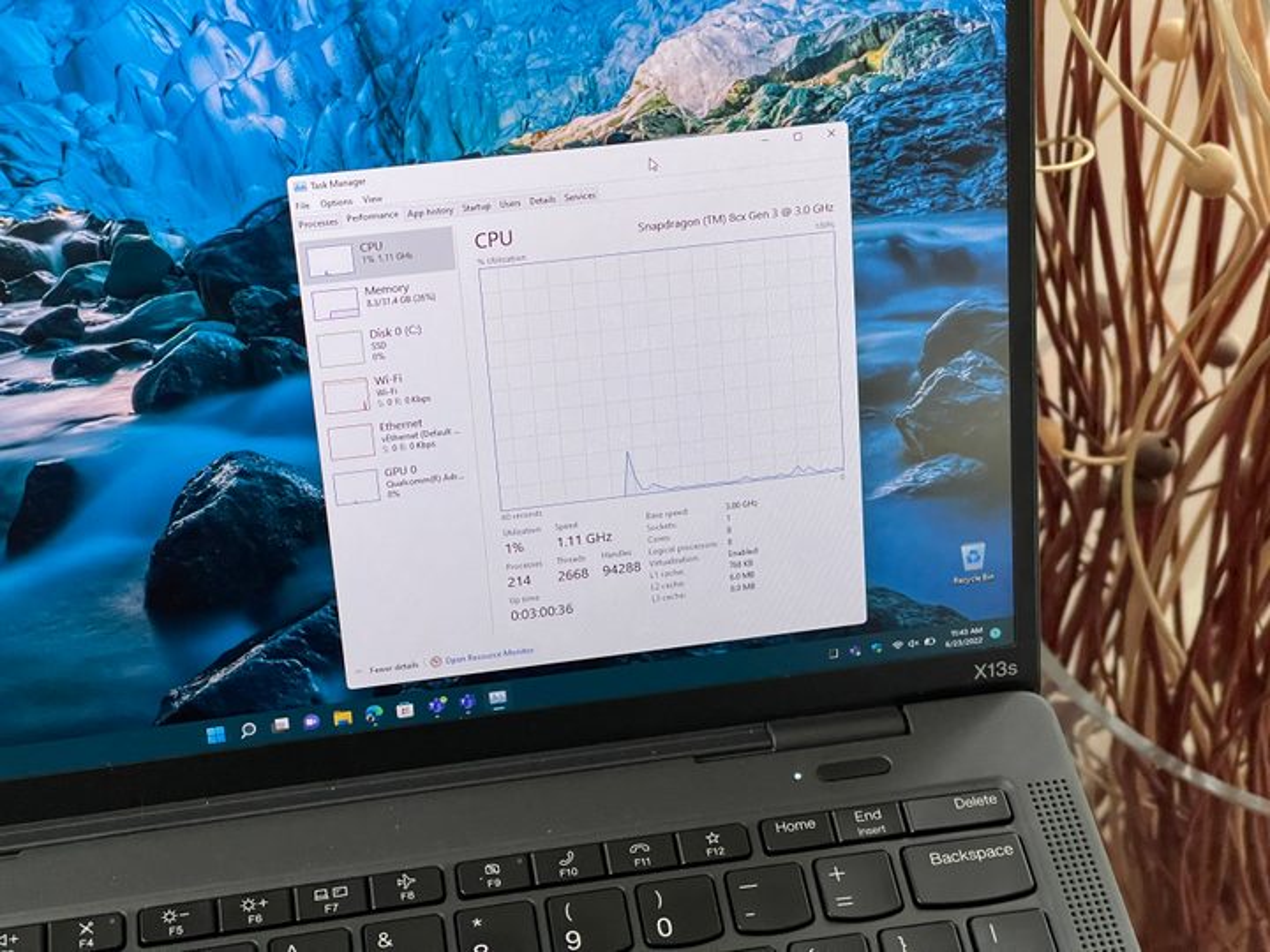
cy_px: 476
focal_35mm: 64
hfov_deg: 30.3
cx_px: 635
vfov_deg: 22.9
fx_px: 2348
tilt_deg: -48.8
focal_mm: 7.5
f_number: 2.2
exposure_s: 1/60
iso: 400
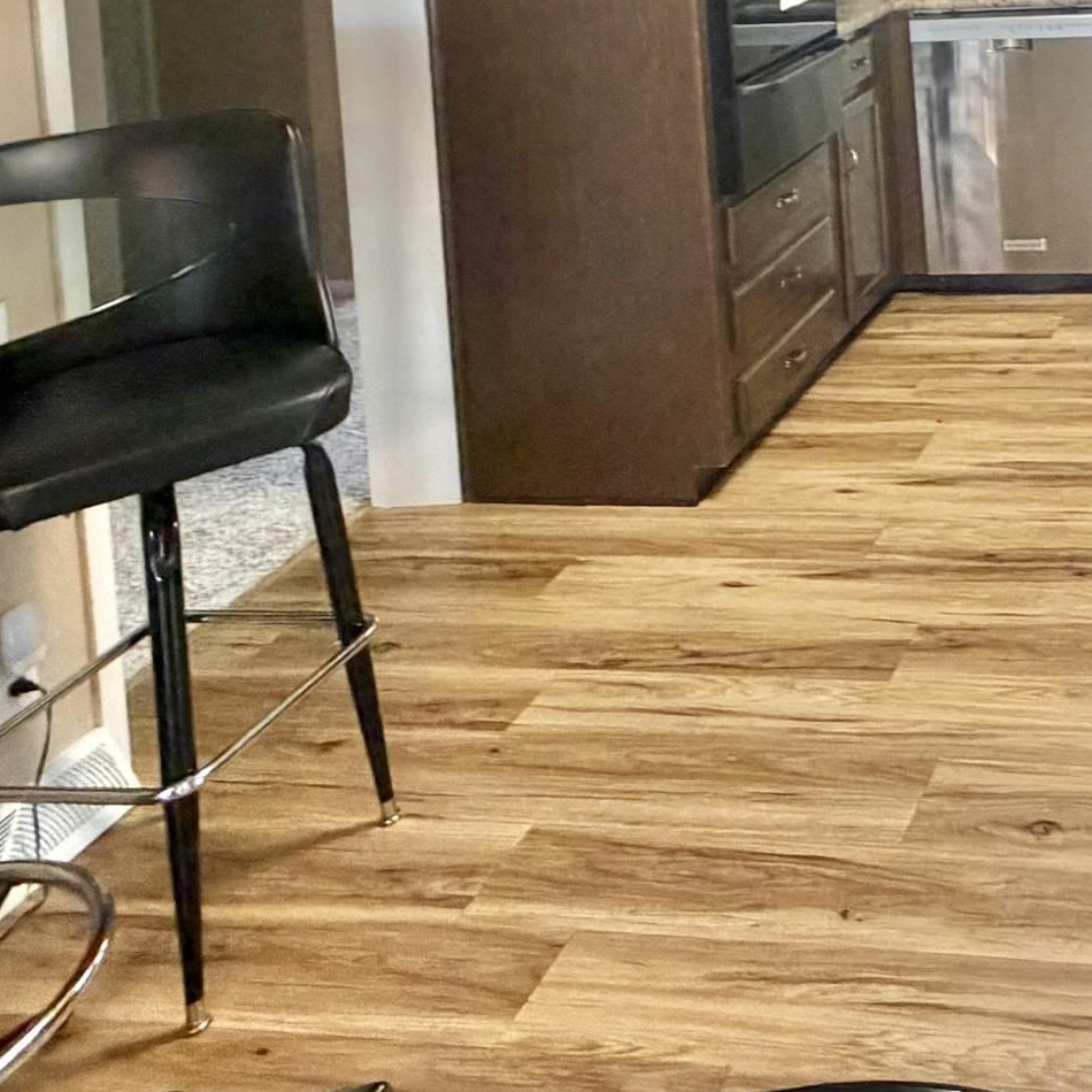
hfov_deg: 35.9
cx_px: 1192
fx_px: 1428
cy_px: -171
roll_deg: +3.8
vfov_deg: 34.7
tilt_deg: -1.7
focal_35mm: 40
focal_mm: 2.22
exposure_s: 1/60
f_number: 2.2
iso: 400
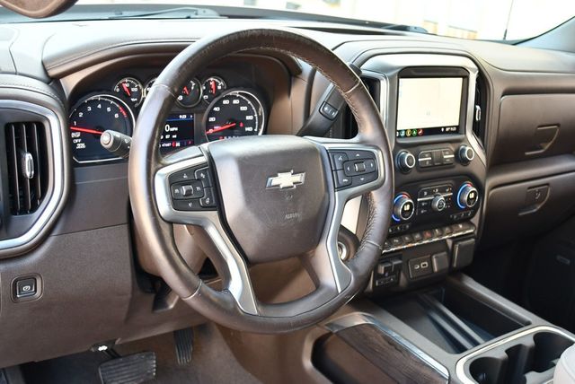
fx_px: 703
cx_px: 288
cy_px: 192
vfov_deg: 30.6
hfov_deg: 44.5
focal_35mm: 44
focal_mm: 22
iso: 900
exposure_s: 1/125
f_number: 3.8
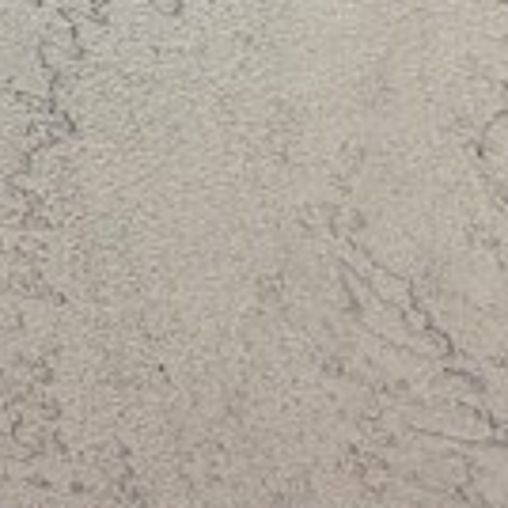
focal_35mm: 88
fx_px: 1461
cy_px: -1194
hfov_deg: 17.0
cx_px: -341
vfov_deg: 10.1
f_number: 1.9
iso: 50
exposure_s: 1/120
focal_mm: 2.2
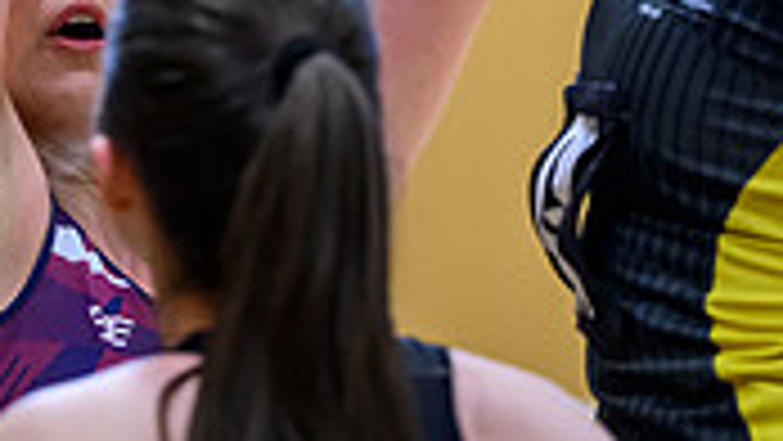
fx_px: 14330
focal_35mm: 690
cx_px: 316
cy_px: -541
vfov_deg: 1.8
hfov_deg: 3.1
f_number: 3.2
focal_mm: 165
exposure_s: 1/800
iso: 4000
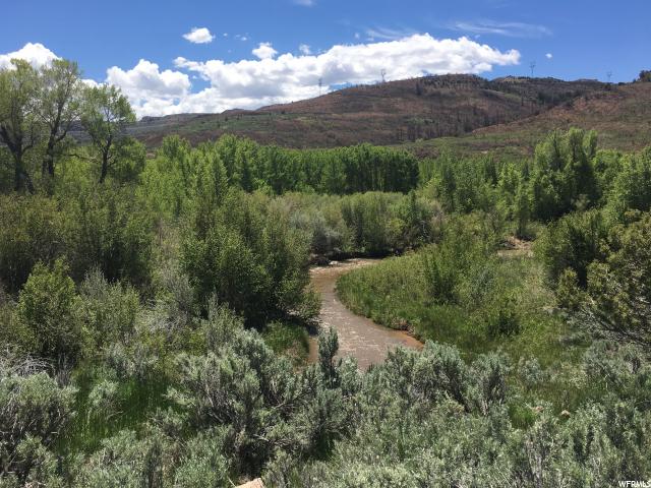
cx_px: 326
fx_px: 545
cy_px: 244
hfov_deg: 61.7
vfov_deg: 48.2
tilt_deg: -5.6
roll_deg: +1.4
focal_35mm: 29
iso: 25
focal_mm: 4.15
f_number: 2.2
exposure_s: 1/1479
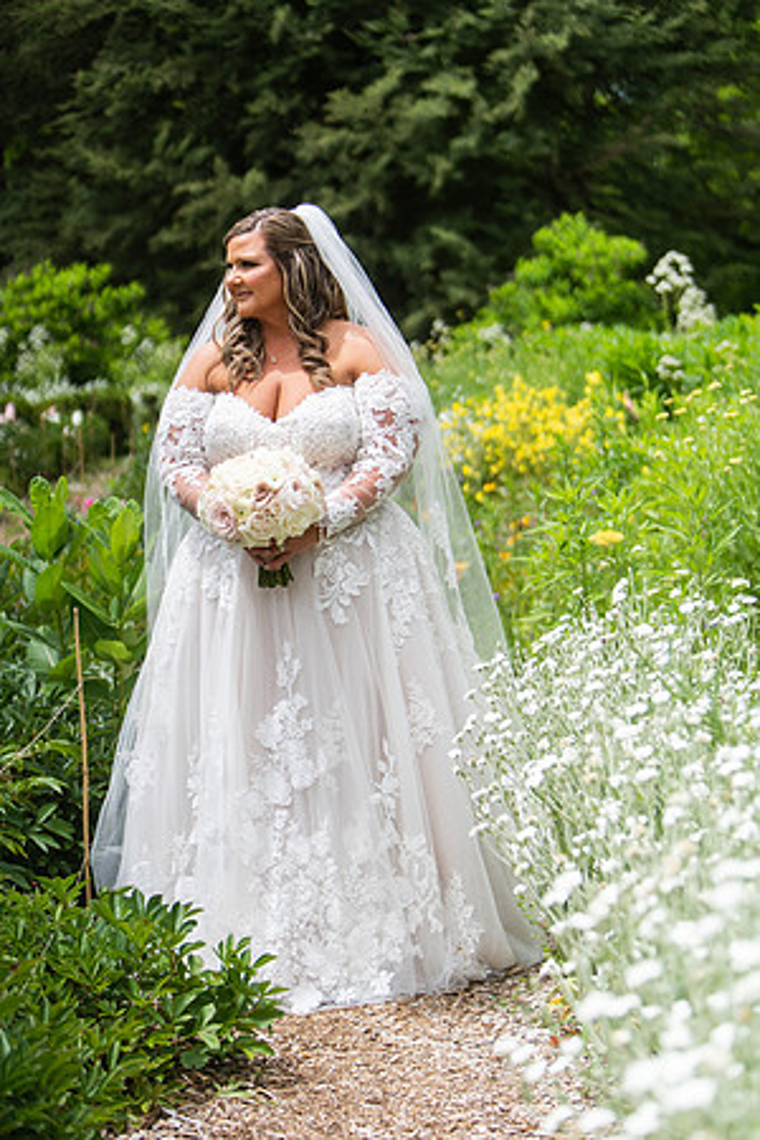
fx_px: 2375
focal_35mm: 75
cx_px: 380
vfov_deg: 27.0
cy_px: 570
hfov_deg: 18.2
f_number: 2.8
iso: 200
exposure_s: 1/5000
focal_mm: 75
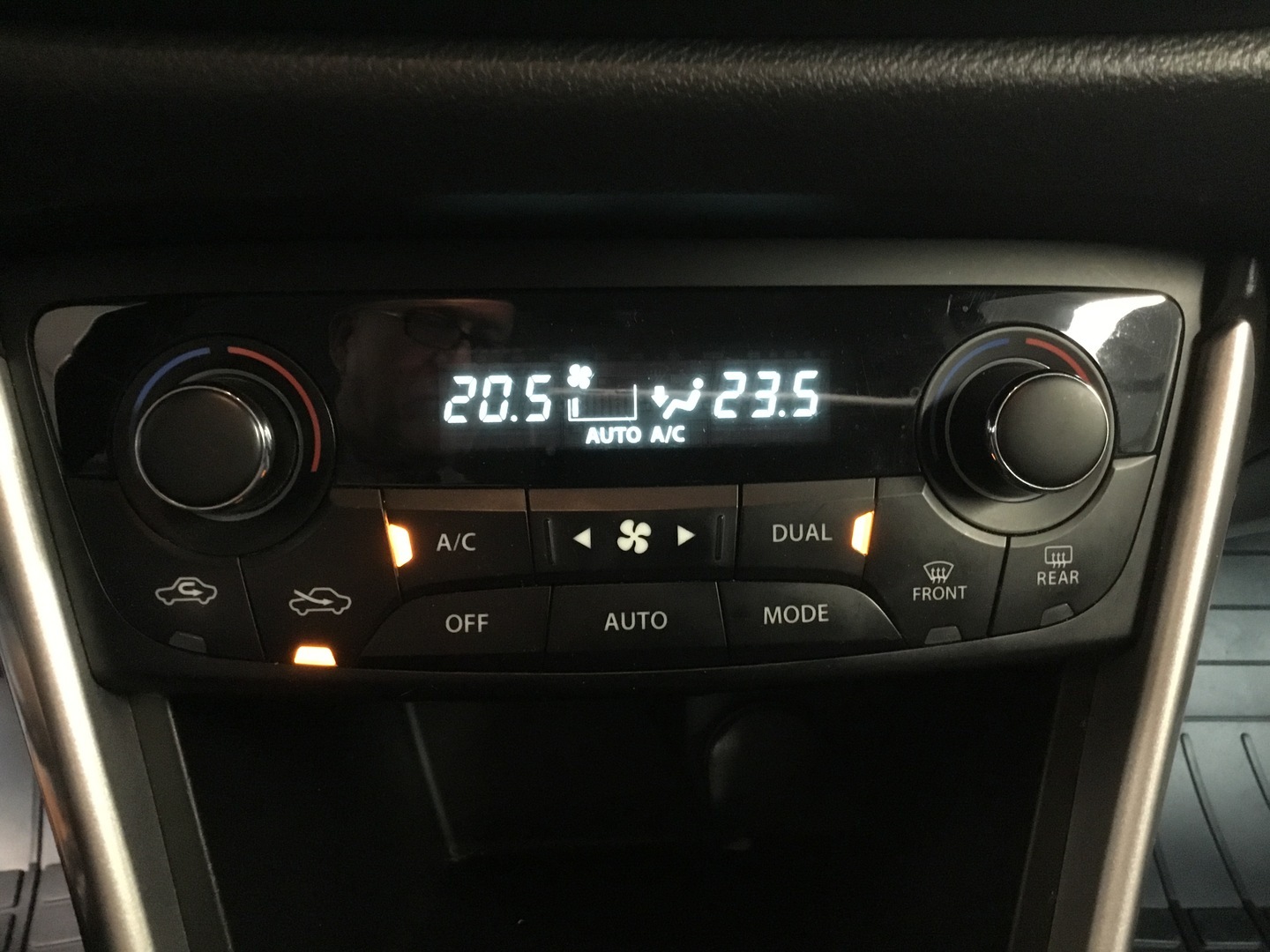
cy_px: 476
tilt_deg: -34.9
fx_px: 1137
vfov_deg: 45.4
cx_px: 635
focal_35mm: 31
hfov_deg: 58.4
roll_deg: -1.3
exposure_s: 1/17
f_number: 2.4
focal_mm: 3.3
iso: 640
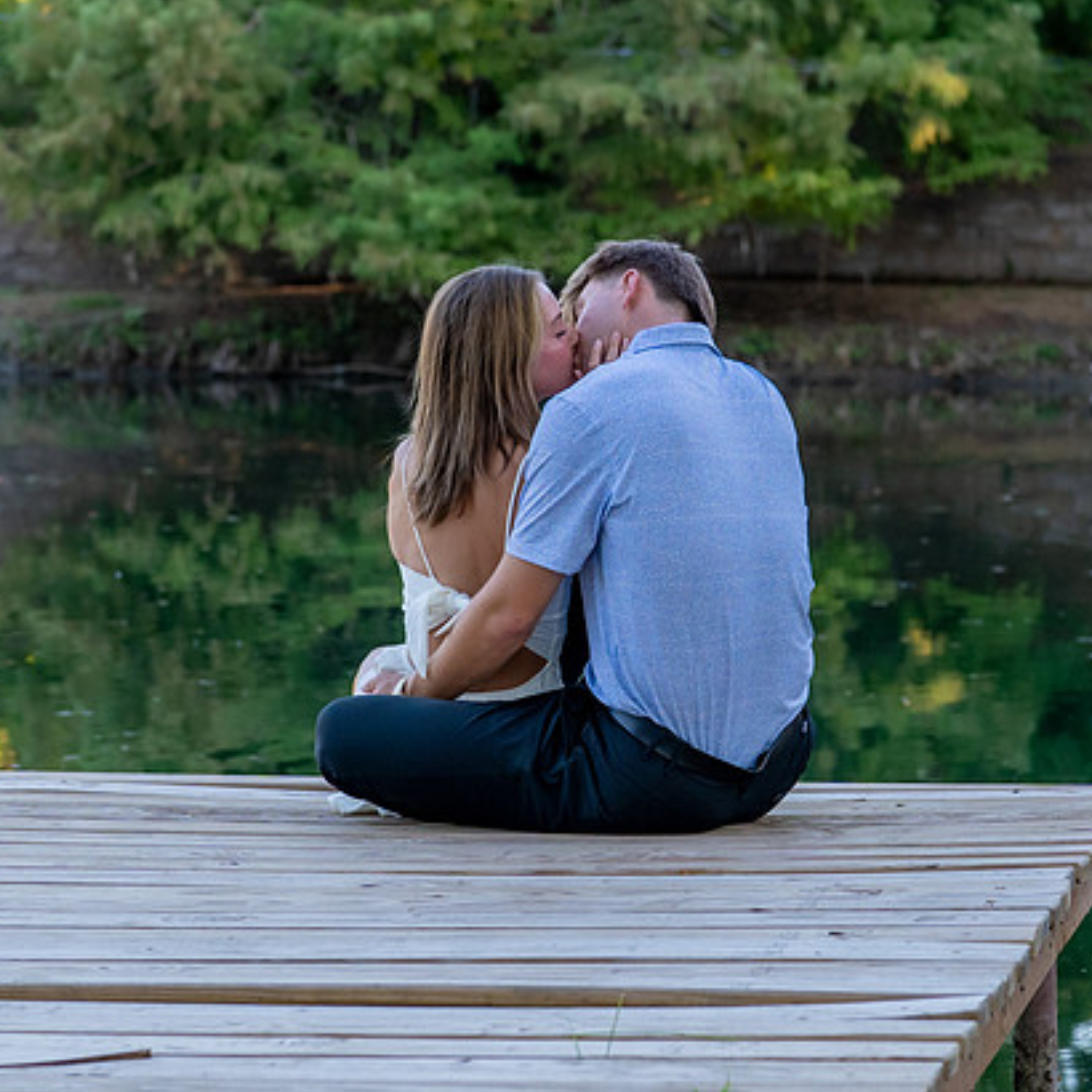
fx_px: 5532
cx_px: 503
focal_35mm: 155
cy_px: 603
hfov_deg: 11.3
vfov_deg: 11.3
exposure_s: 1/500
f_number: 2.8
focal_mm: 50
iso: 250
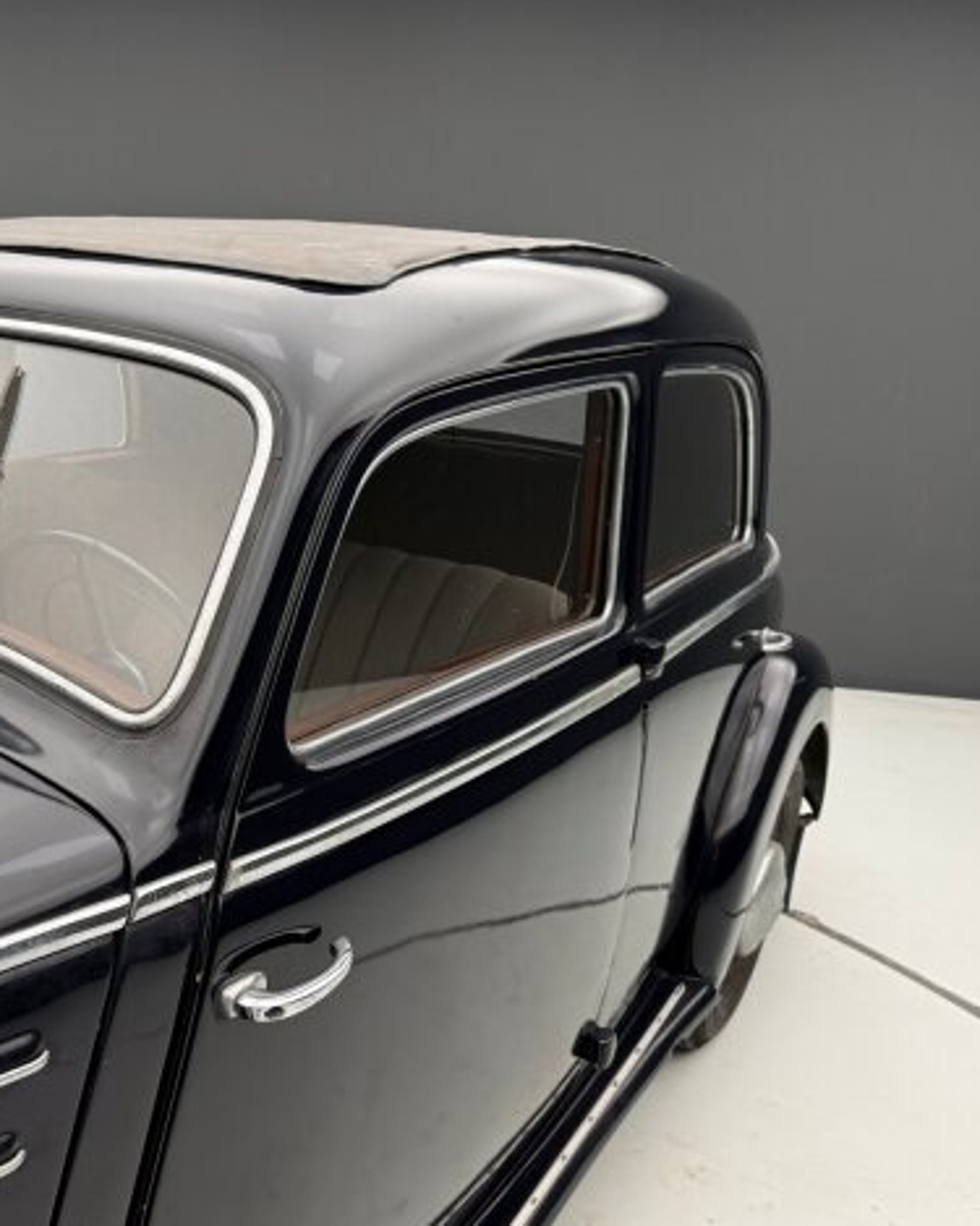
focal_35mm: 32
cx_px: 199
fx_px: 1161
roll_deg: +1.5
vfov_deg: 55.7
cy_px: 609
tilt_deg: -15.4
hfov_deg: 43.7
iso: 125
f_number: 1.78
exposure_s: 1/49
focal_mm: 6.76
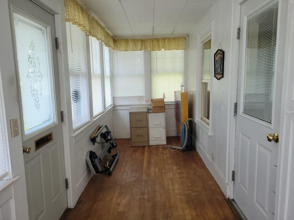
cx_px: 147
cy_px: 110
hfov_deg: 67.3
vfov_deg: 53.1
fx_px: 221
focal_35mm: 26
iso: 50
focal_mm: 5.4
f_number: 1.8
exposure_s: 1/120
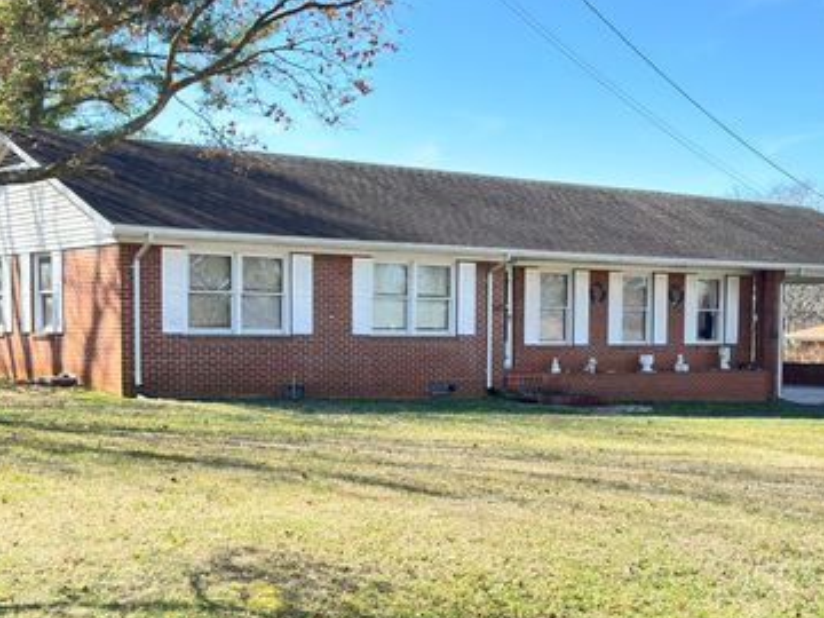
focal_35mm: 57
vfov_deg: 25.5
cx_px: 474
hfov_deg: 33.7
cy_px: 418
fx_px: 1357
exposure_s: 1/1098
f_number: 1.78
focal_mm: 6.76
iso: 100
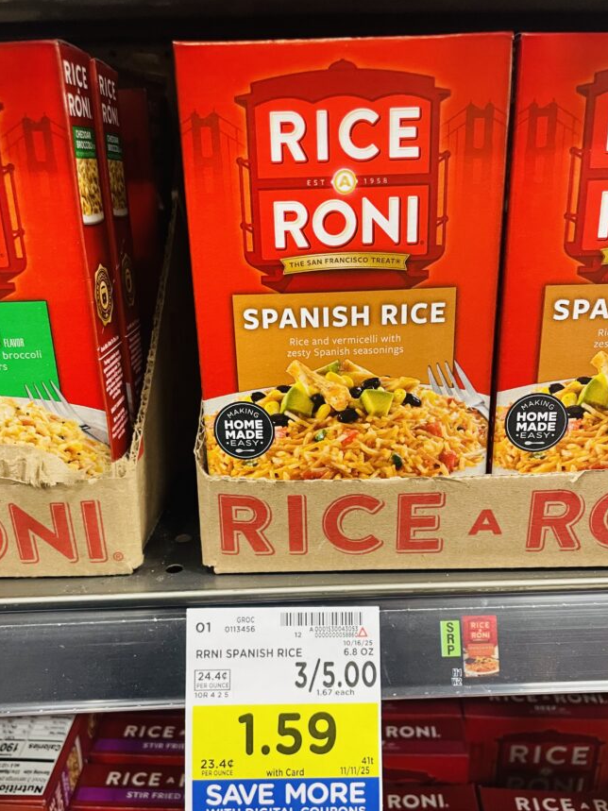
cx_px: 314
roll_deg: +1.2
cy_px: 480
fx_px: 726
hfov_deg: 45.4
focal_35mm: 31
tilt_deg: -22.3
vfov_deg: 58.0
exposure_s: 1/60
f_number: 1.6
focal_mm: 4.2
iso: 320
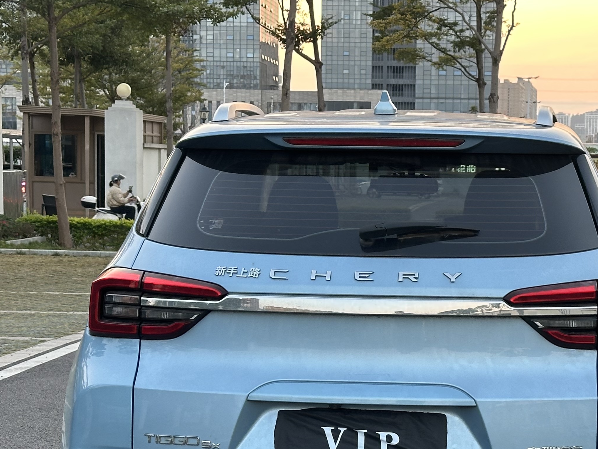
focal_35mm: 95
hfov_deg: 20.6
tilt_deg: -6.7
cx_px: 373
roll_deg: -1.1
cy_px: 354
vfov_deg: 15.5
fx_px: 1641
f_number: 1.78
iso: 80
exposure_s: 1/97
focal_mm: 6.86
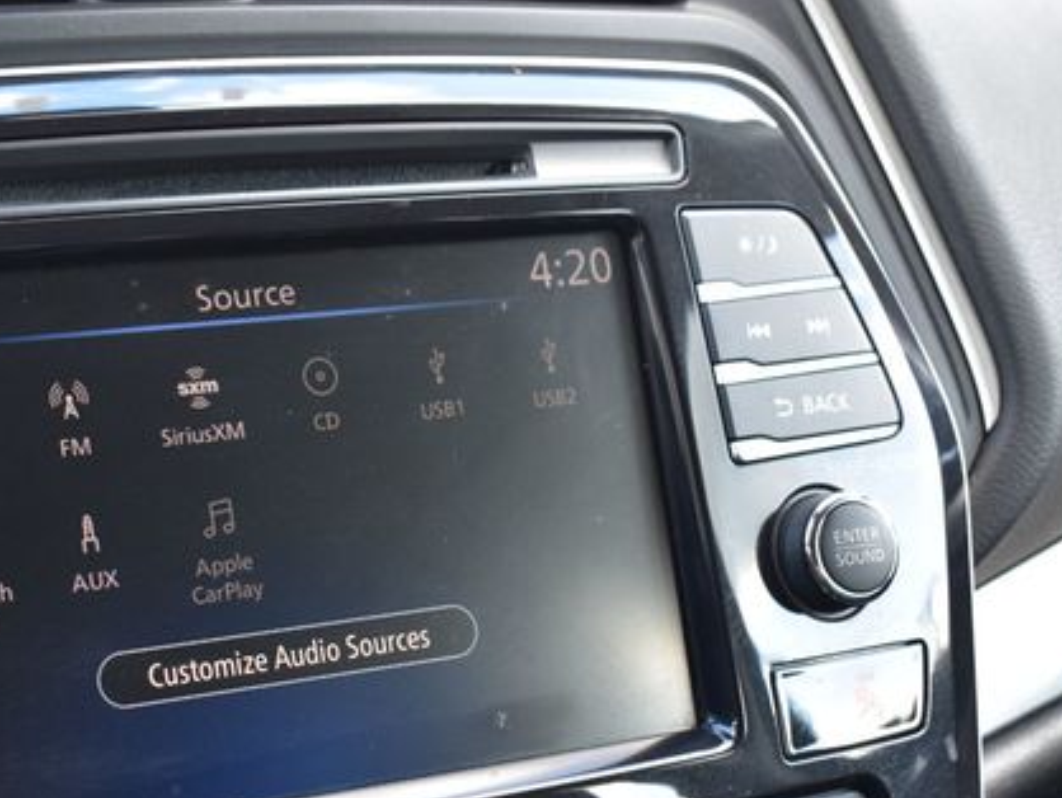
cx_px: 285
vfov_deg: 19.6
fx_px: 2302
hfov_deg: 25.7
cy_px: 539
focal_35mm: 75
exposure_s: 1/25
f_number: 7.1
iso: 400
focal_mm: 34
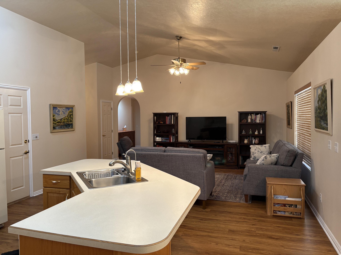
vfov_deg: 53.1
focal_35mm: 26
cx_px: 170
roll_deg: +0.9
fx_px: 256
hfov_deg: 67.3
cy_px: 128
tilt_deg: -1.2
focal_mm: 5.96
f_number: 1.6
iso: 160
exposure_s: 1/60
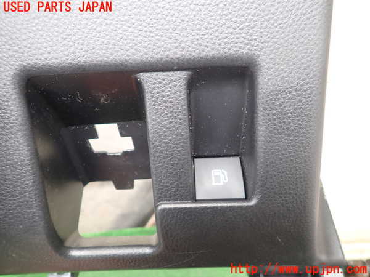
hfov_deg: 69.4
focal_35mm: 25
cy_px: 138
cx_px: 185
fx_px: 267
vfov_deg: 54.9
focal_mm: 4.5
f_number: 2
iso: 100
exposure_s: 1/60
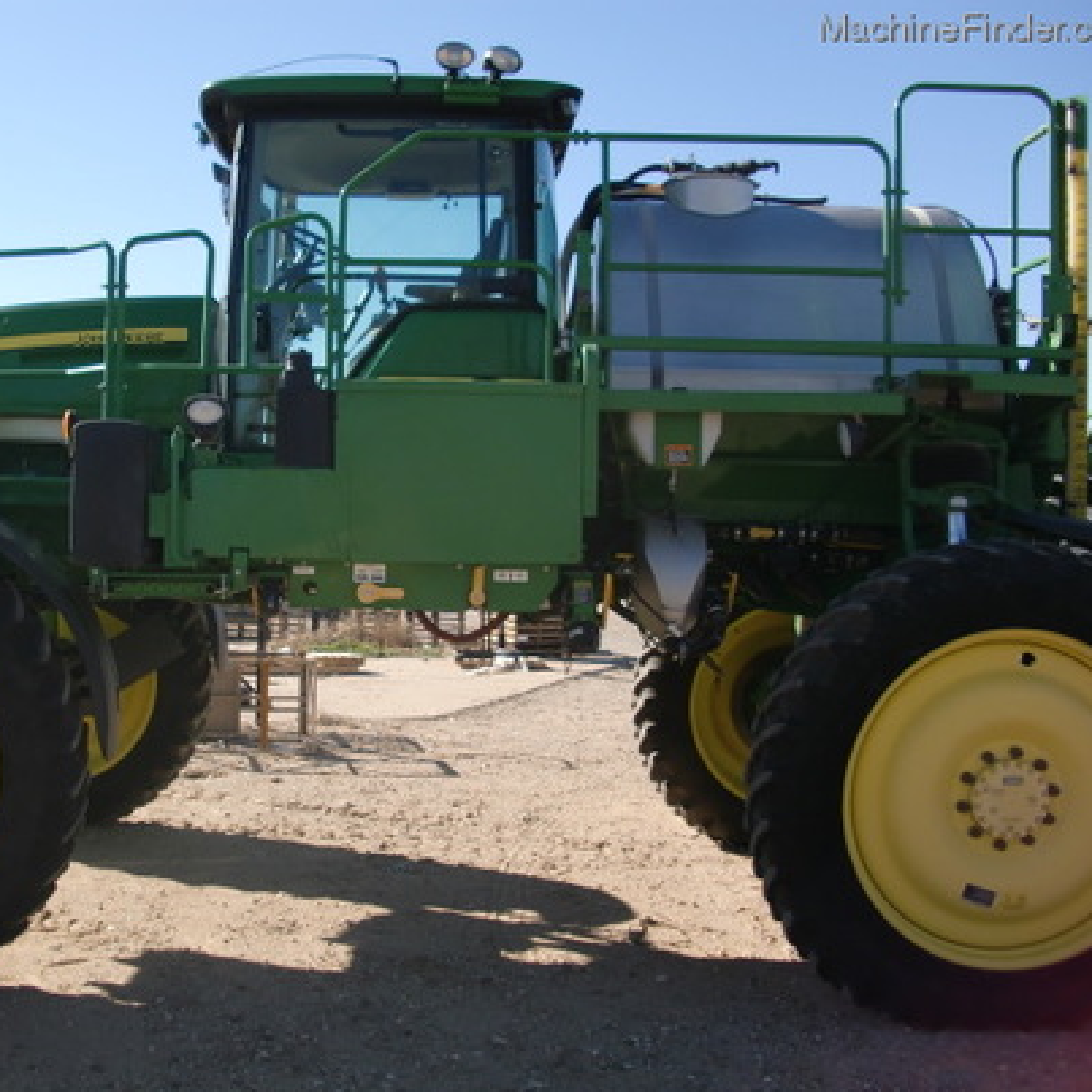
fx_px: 1535
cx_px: 404
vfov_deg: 39.2
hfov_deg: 38.9
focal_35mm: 43
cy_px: 542
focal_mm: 6.3
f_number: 2.8
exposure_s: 1/800
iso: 64
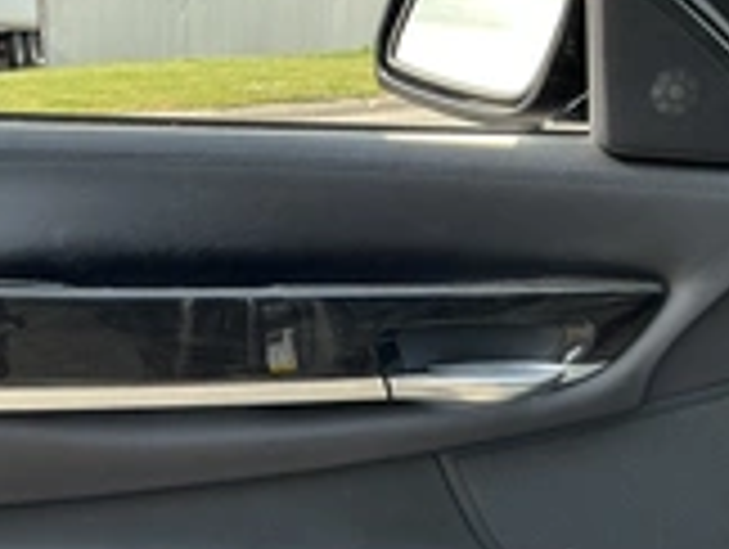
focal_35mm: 69
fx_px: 1455
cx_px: 171
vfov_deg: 20.6
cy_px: 572
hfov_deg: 27.7
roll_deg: +3.0
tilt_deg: -21.0
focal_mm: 3
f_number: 1.8
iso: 20
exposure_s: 1/220
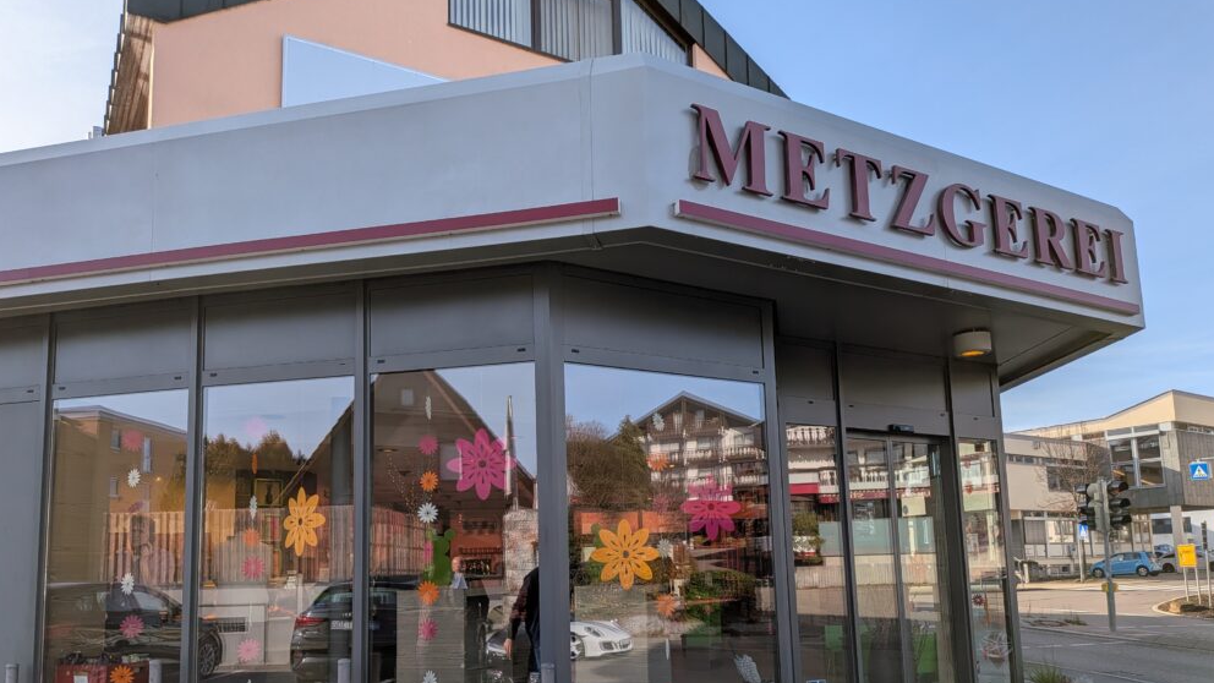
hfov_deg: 69.9
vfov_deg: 42.3
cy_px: 454
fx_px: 869
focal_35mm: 27
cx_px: 600
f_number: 1.7
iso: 27
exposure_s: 1/1312
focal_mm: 4.53
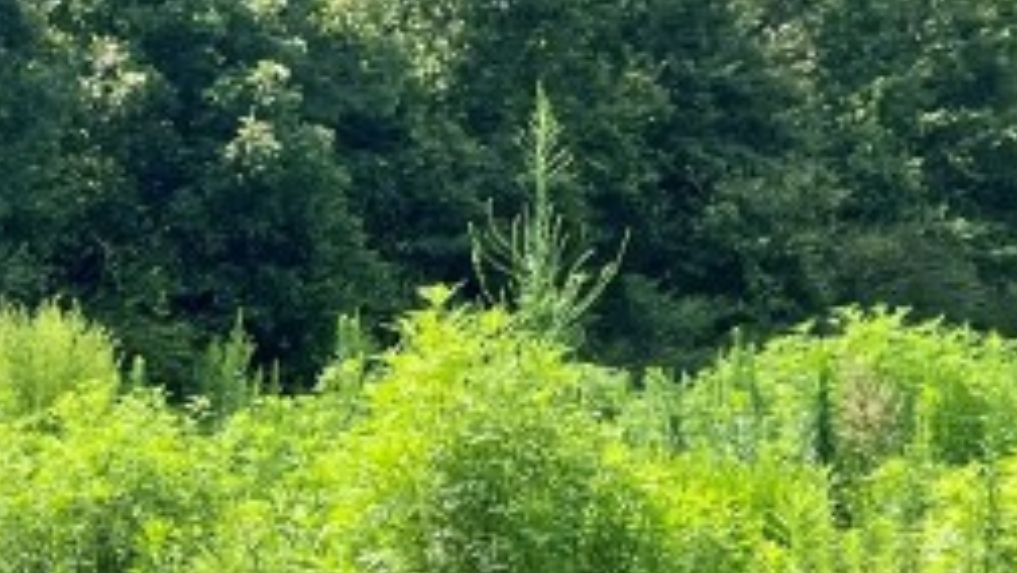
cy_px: 412
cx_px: -117
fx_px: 3102
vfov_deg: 10.5
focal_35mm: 115
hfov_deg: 17.9
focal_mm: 5.7
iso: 50
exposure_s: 1/2571
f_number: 1.5
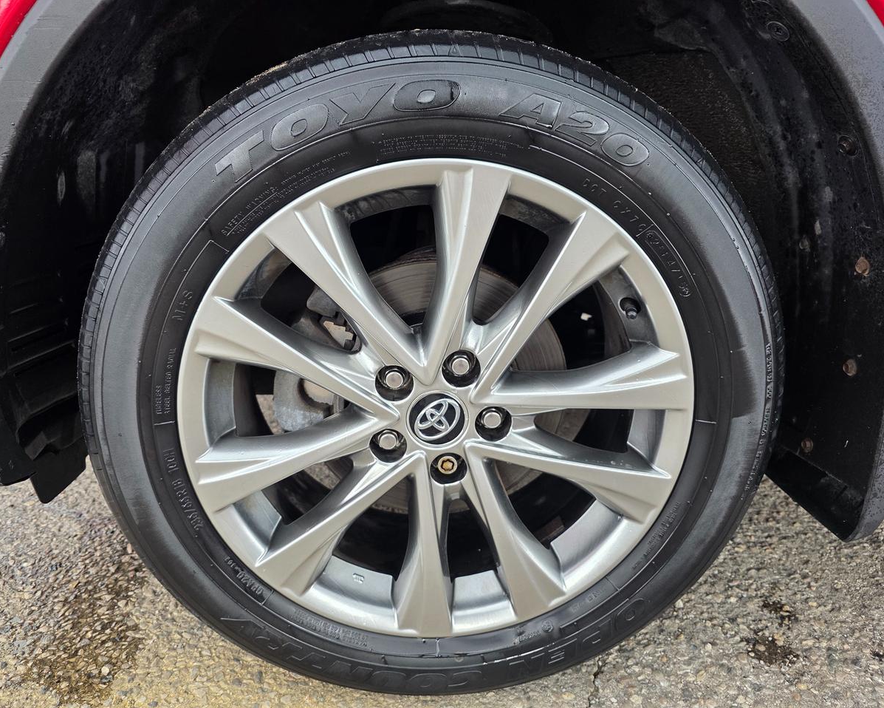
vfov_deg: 58.8
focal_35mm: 24
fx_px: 628
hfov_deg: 70.2
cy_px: 354
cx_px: 423
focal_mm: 6.3
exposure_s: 1/180
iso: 125
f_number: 1.7
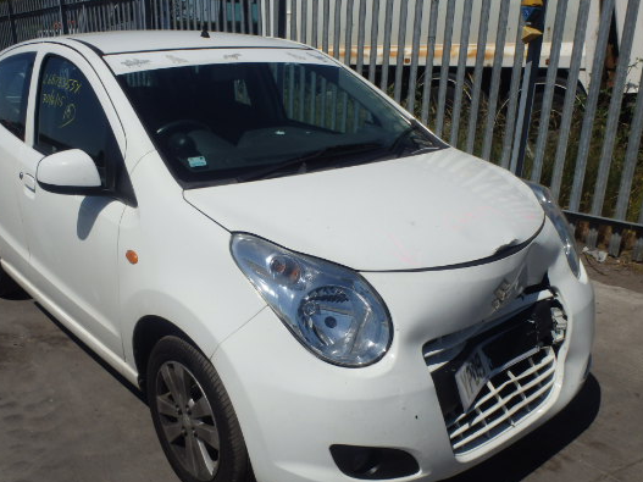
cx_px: 277
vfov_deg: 41.7
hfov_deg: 53.8
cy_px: 275
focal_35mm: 34
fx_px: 631
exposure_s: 1/400
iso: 125
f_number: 11
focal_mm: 5
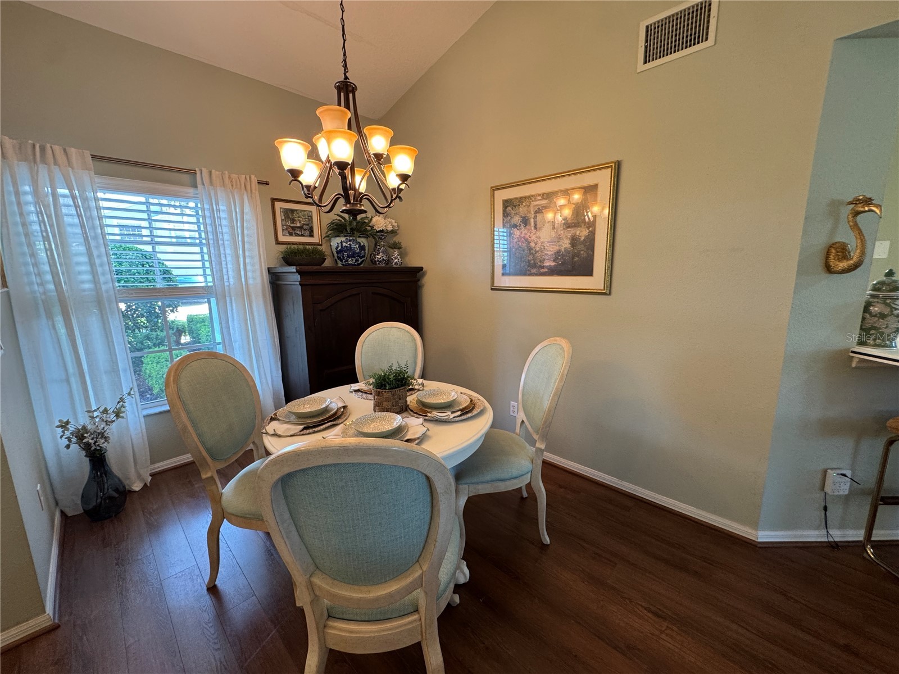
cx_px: 450
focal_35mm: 14
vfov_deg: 85.7
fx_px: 364
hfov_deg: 102.1
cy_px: 337
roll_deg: +0.7
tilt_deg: -11.0
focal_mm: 2.22
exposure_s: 1/60
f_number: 2.2
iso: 200
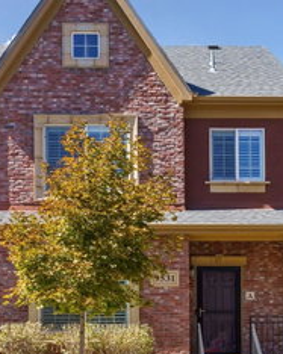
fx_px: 849
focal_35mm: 81
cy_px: 182
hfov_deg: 18.9
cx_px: 153
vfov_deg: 23.6
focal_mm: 42
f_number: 8
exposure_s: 1/640
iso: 400
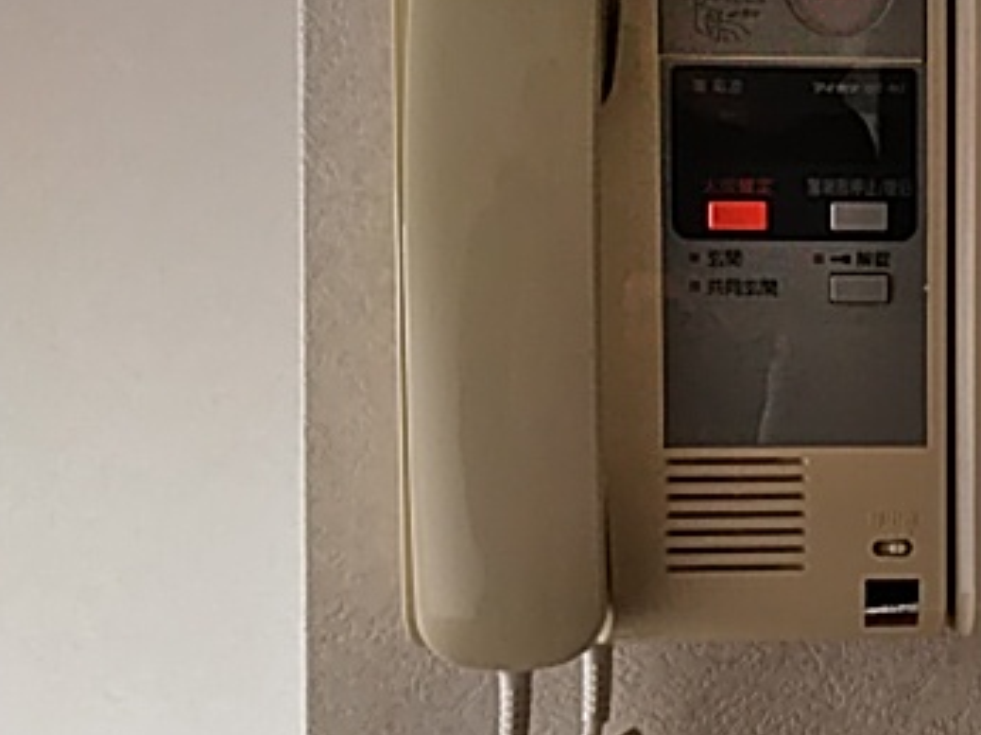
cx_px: 893
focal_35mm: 50
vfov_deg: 29.0
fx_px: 1416
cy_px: 434
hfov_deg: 35.8
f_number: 2.2
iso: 378
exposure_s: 1/30
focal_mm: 3.46
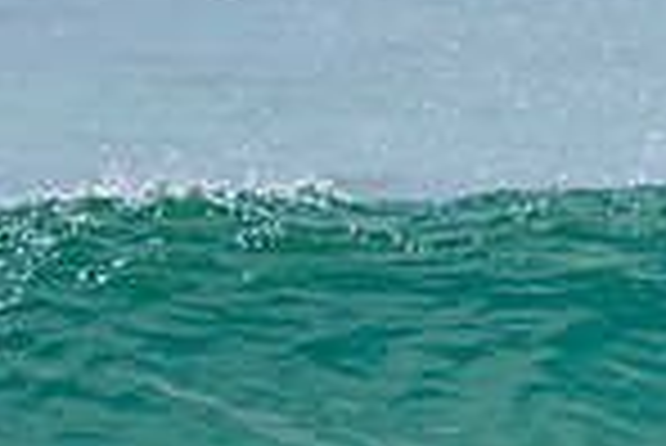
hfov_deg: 0.9
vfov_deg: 0.6
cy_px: 423
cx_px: 806
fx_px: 44350
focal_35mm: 2395
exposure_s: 1/2000
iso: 160
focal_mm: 500
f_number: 5.6
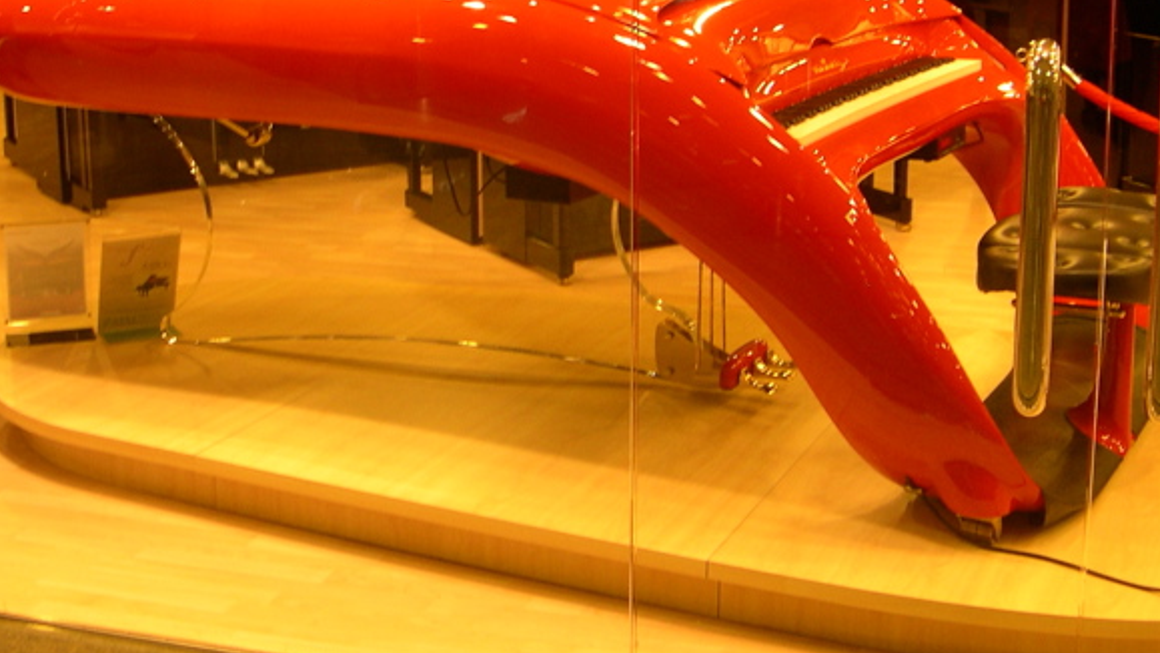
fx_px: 1877
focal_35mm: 61
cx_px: 494
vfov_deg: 19.5
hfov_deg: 34.3
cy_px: 133
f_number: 2.8
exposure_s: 1/12.3
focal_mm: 8
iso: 100
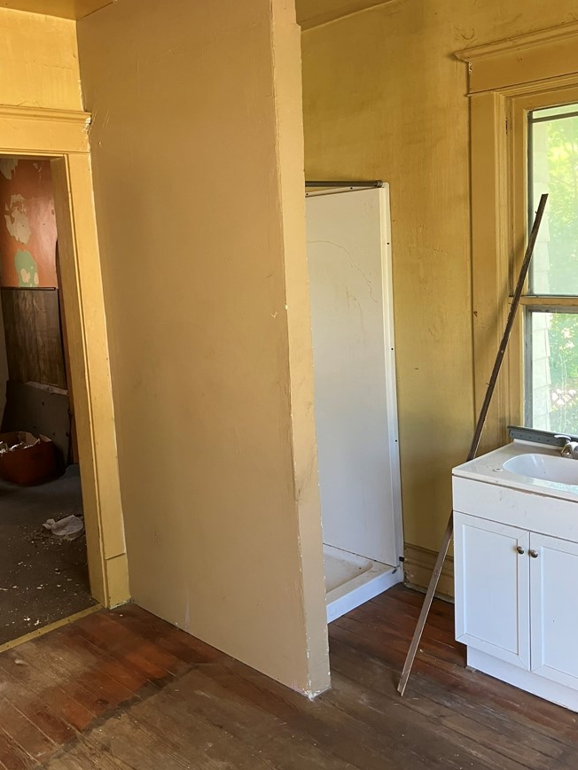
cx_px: 247
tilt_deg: -6.0
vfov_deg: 55.2
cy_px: 347
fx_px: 735
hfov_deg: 42.8
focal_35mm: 33
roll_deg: +3.0
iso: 160
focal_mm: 3.99
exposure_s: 1/60
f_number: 1.8
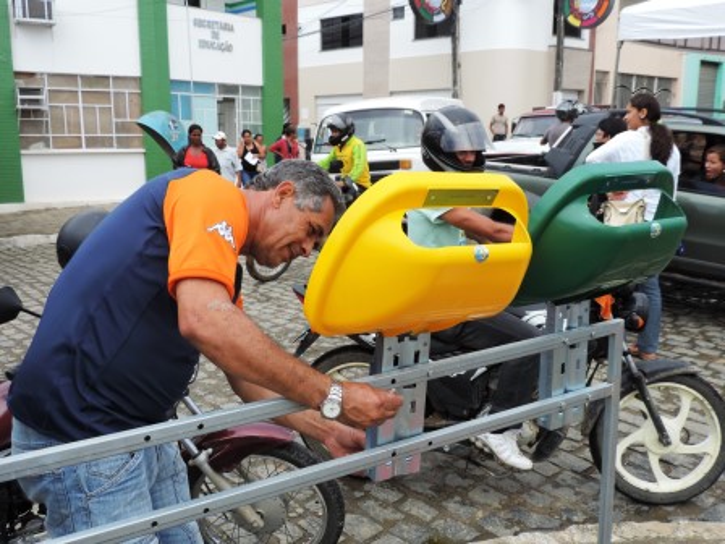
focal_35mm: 33
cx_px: 362
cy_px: 272
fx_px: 691
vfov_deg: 42.9
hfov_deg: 55.4
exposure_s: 1/800
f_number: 3.2
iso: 80
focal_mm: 5.8
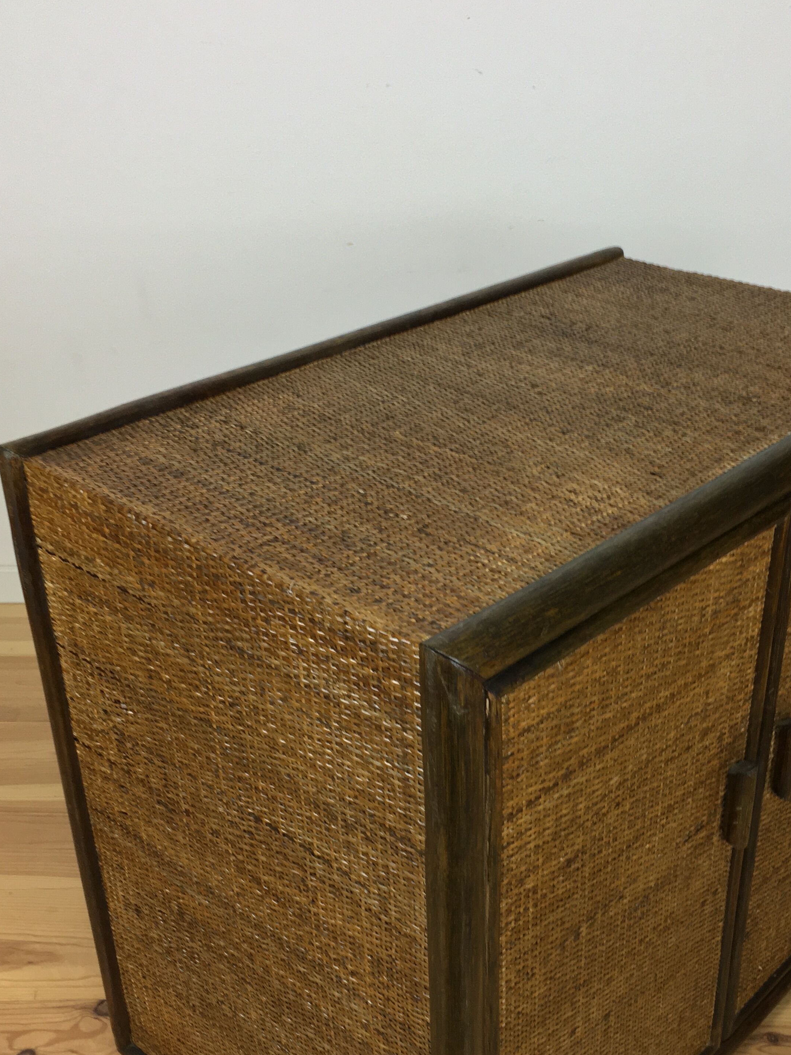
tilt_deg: -32.3
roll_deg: -0.9
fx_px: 1249
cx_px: 472
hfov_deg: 35.0
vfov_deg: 45.5
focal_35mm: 41
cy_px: 636
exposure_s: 1/33
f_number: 2.2
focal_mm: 4.15
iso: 50
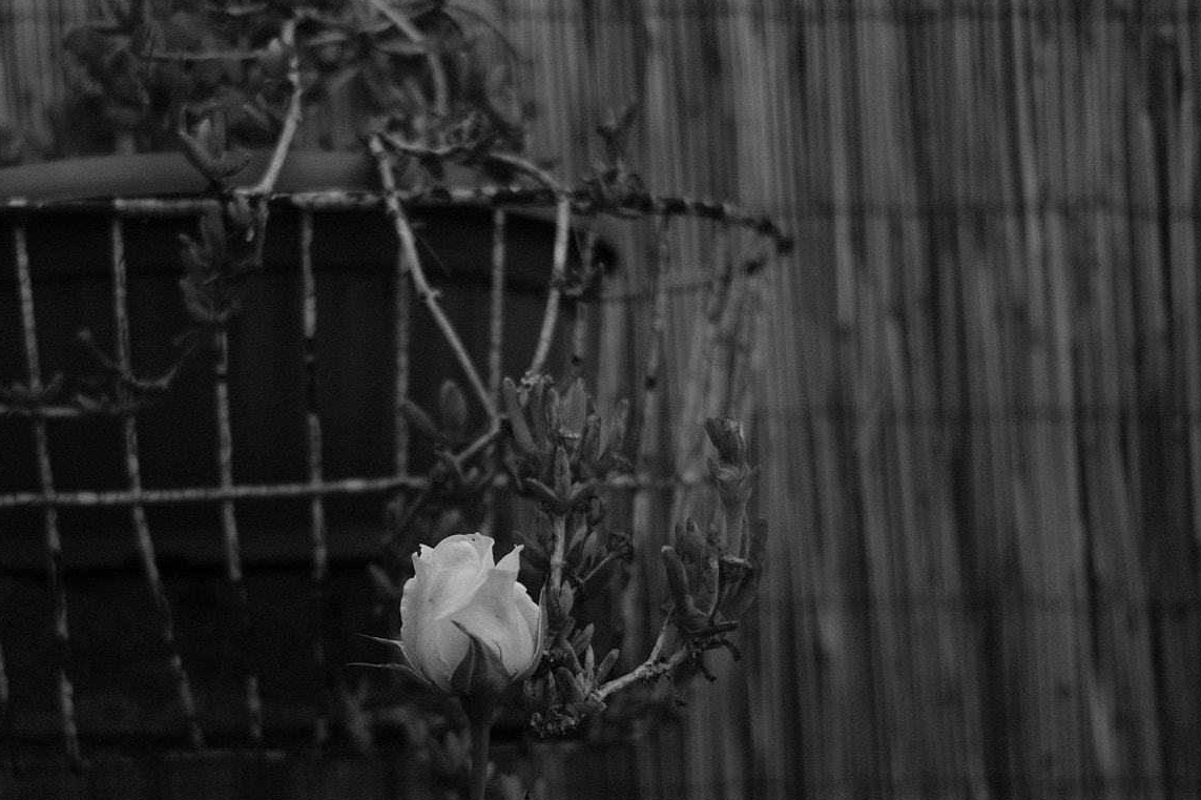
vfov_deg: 27.3
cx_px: 391
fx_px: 1634
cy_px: 540
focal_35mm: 49
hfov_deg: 39.8
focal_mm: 23
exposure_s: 1/250
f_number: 2.2
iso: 400
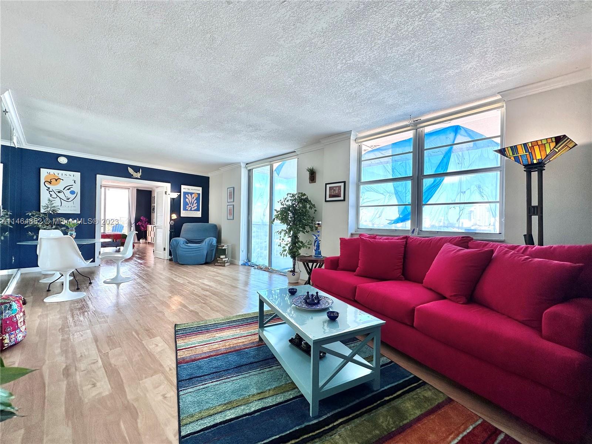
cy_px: 222
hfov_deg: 102.1
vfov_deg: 85.7
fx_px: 239
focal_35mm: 14
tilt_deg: -1.2
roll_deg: -0.4
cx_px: 296
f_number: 2.2
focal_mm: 2.22
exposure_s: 1/188
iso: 40
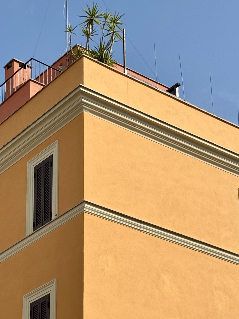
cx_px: 94
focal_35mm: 85
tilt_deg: +25.9
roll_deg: -2.2
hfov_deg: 17.4
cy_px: 232
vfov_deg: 22.8
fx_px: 782
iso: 64
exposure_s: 1/7874
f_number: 1.78
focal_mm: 6.76
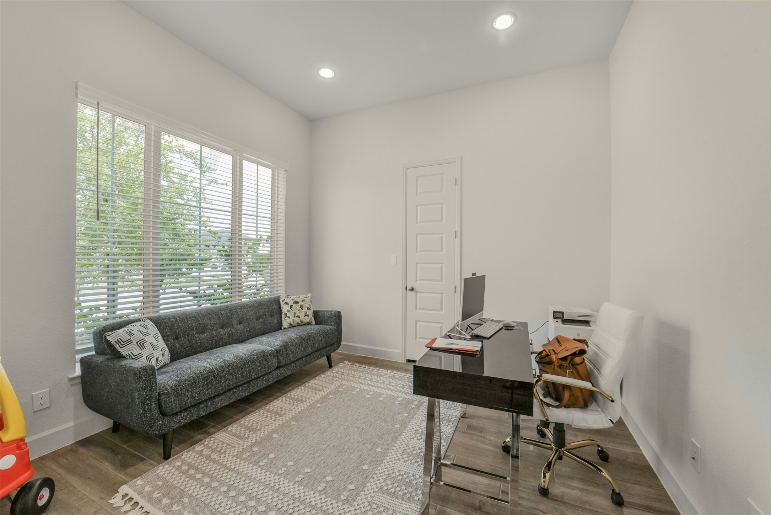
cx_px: 386
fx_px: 300
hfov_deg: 104.2
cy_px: 258
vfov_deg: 81.2
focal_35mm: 14
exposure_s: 1/80
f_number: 11
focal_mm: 14
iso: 500
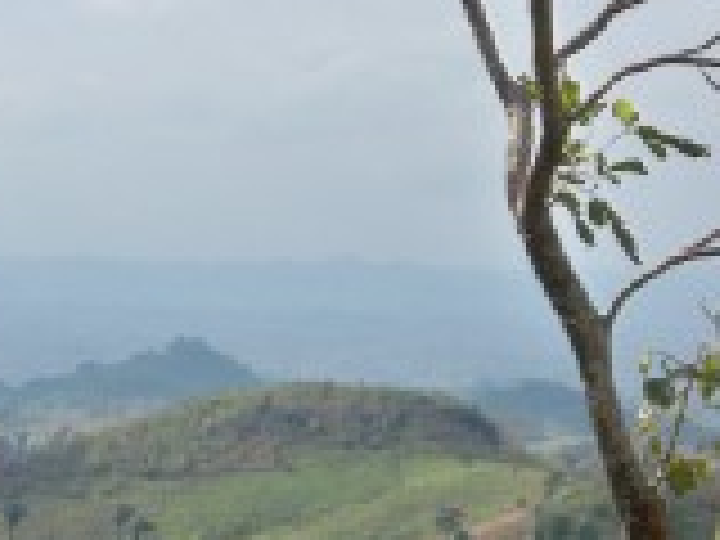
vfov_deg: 7.0
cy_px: 387
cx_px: -176
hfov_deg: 9.2
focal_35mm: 213
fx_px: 4430
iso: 125
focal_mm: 15.1
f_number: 7.8
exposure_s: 1/400
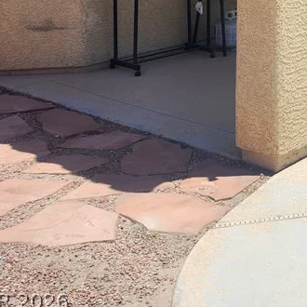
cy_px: -41
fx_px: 632
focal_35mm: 63
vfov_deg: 25.1
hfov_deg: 22.9
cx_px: 443
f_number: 1.8
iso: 25
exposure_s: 1/1476
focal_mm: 5.54
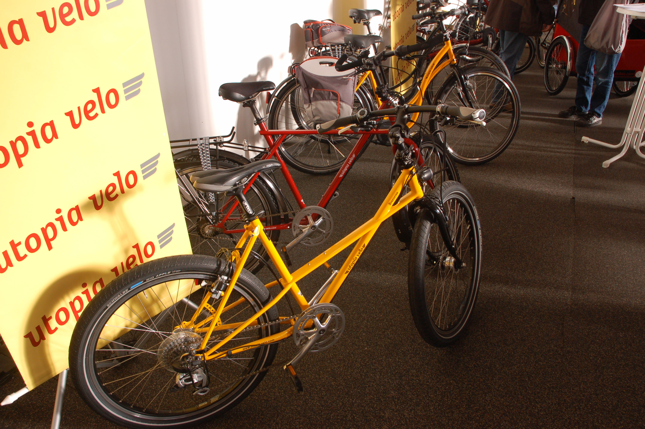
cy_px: 214
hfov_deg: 67.4
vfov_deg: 47.8
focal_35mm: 27
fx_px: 483
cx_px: 322
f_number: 8
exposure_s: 1/50
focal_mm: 18
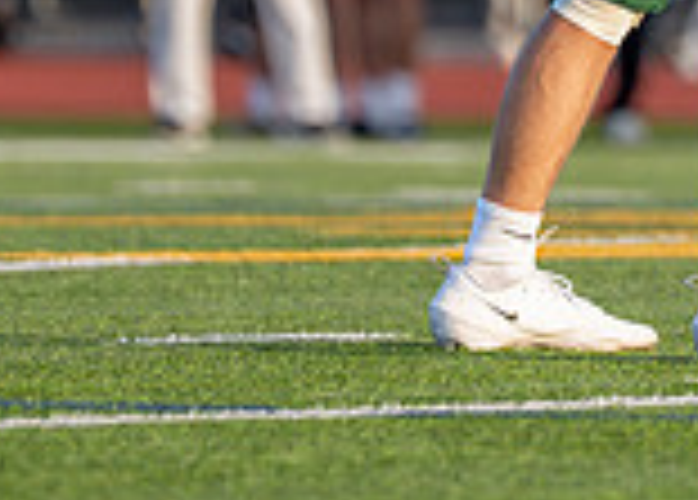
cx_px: 733
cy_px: -389
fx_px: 20496
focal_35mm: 1033
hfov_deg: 2.0
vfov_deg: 1.4
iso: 320
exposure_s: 1/2000
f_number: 2.8
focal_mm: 200
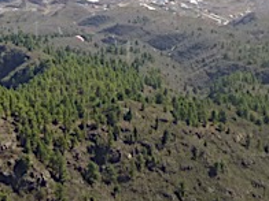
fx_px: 793
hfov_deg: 18.7
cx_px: -11
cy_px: -157
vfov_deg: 13.1
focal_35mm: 102
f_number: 3.1
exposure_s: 1/1300
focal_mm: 4.5
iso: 100
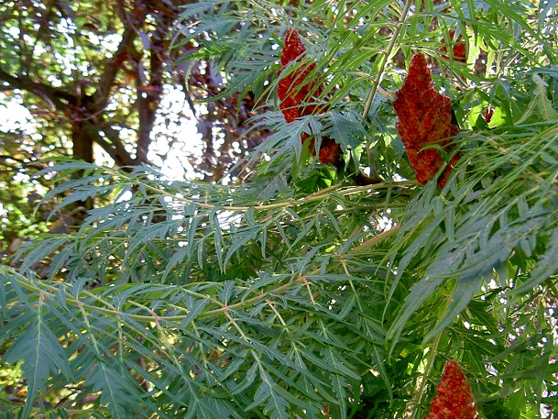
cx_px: 310
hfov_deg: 39.6
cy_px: 256
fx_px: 774
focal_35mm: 48
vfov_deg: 30.2
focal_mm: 8
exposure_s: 1/80.6
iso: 100
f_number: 2.8
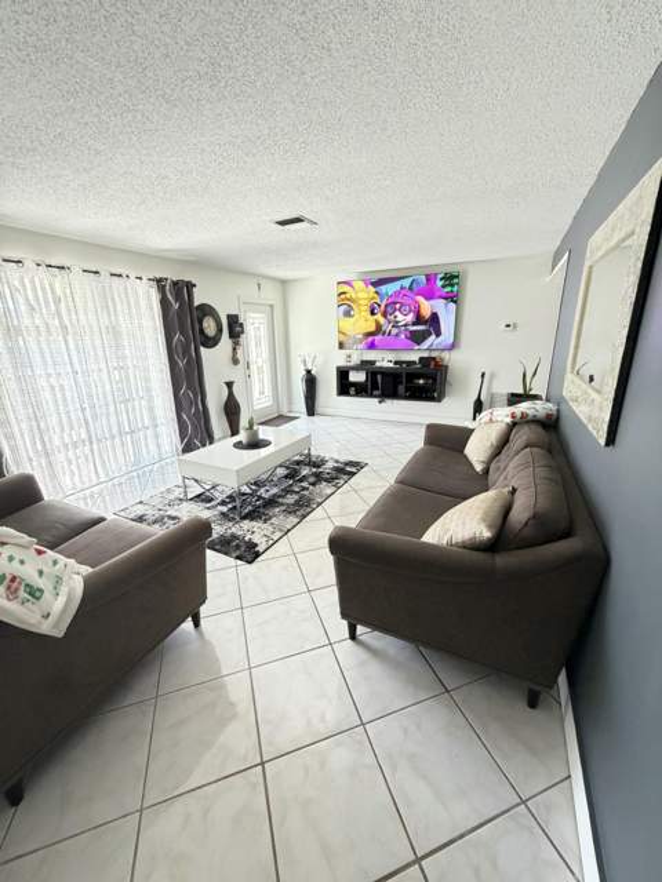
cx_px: 331
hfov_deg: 85.7
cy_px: 441
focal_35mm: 14
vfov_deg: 102.1
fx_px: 357
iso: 500
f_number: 2.2
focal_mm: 2.22
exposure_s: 1/60
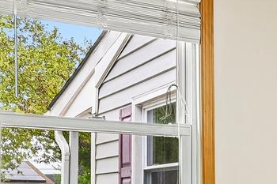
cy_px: 196
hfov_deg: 23.0
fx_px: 631
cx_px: 323
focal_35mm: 82
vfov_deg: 16.2
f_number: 8
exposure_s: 1/15
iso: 200
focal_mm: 14
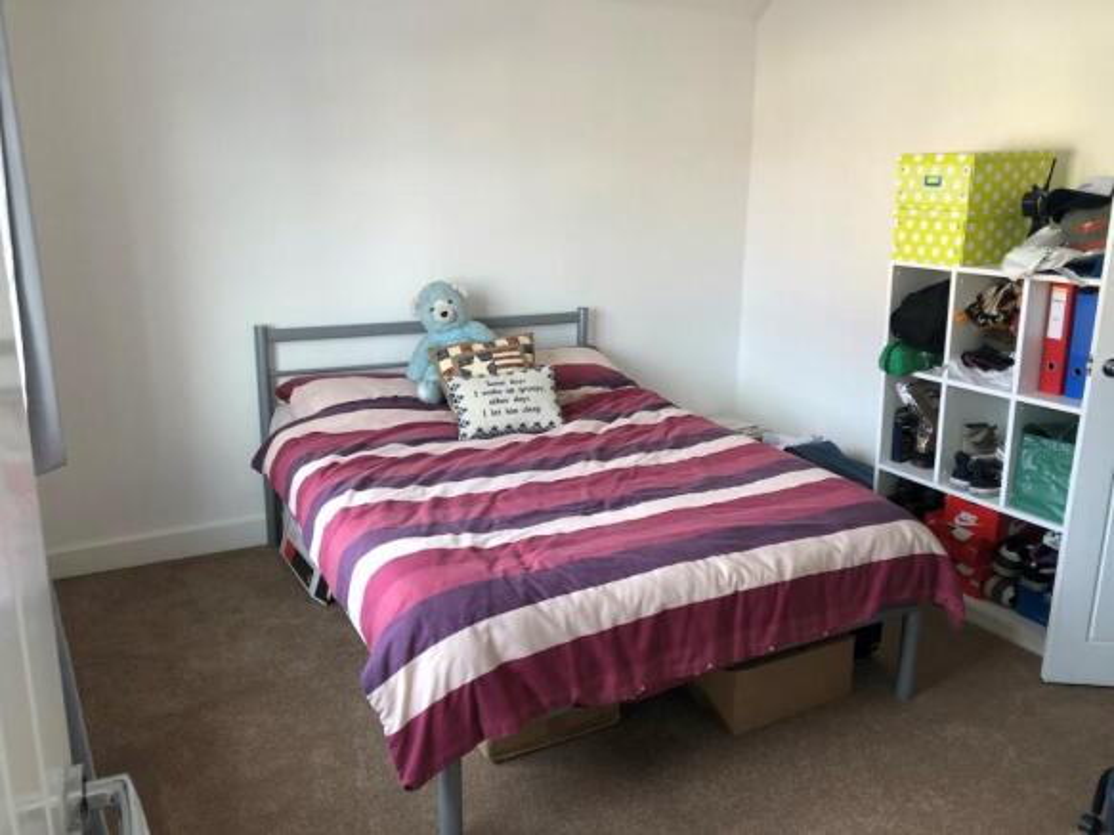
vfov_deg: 49.7
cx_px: 557
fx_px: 901
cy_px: 418
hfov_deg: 63.5
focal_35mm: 28
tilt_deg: -13.8
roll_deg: -0.8
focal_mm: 3.99
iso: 40
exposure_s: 1/30
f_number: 1.8
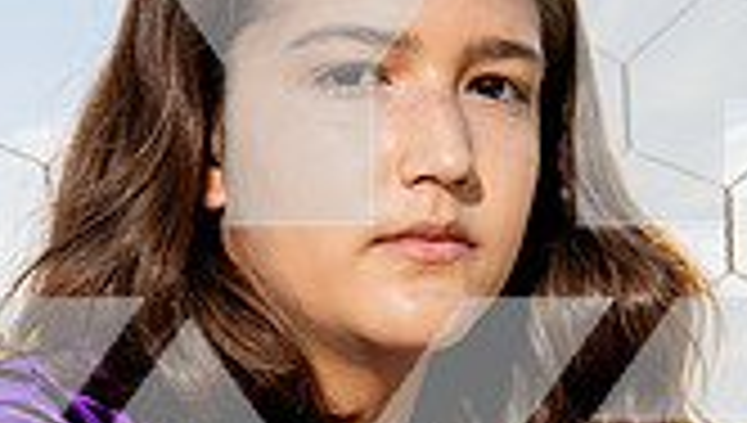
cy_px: 538
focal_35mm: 212
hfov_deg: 10.1
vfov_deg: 5.7
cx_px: 504
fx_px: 4206
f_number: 11
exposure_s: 1/250
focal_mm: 58
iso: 200
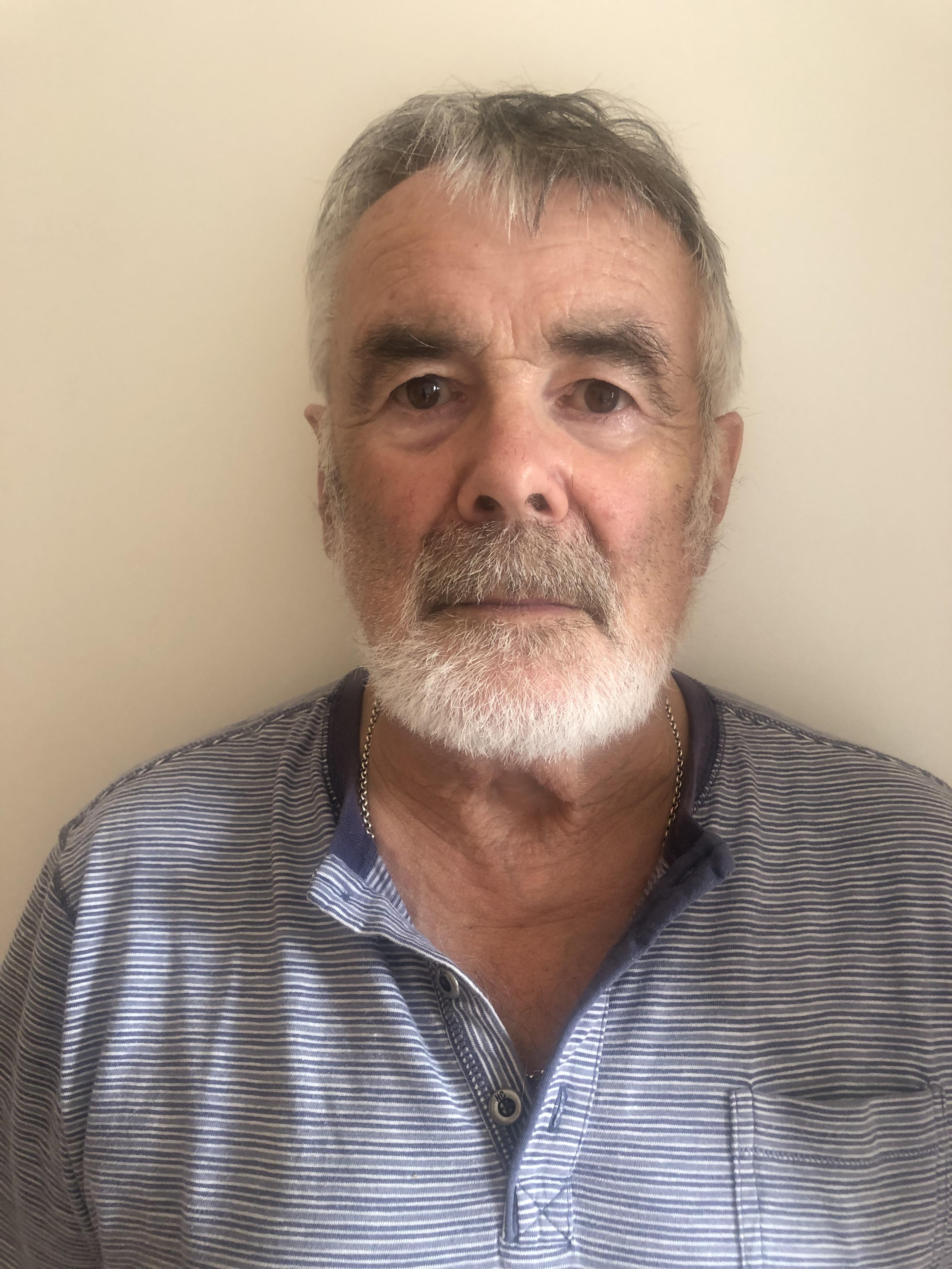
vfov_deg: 63.4
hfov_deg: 49.7
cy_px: 634
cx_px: 476
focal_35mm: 28
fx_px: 1027
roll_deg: +1.4
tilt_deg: -7.0
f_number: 1.8
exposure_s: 1/15
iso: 40
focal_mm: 3.99
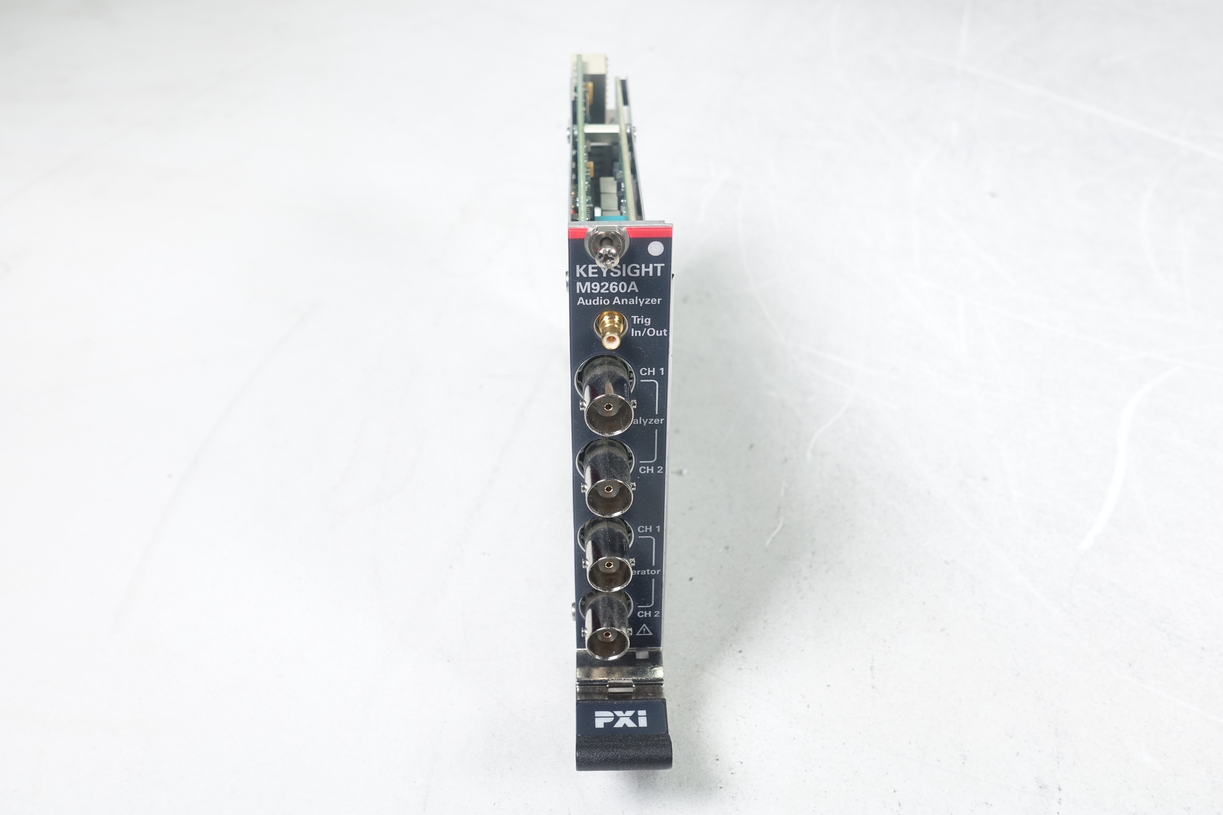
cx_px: 612
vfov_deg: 33.4
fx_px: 1359
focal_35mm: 40
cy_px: 408
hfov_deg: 48.5
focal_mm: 14.5
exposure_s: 1/80
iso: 125
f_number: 5.6
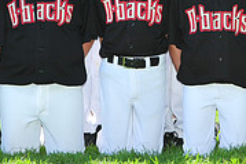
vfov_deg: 4.6
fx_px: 2034
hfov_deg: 6.9
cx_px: 139
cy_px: -79
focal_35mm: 298
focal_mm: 92
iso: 200
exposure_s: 1/200
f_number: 7.1
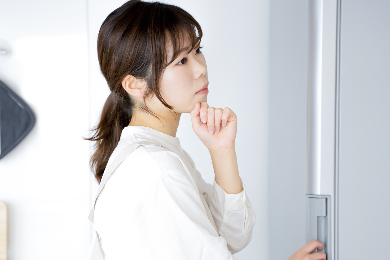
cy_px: 179
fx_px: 1018
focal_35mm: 94
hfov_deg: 21.7
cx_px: 171
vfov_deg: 14.5
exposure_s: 1/160
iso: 640
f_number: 2.8
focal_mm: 65
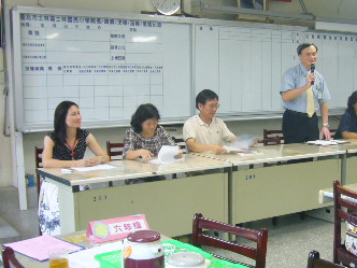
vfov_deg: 27.0
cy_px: 159
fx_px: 557
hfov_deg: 35.0
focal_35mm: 54
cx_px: 255
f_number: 2.8
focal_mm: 4.6
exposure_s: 1/20
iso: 100
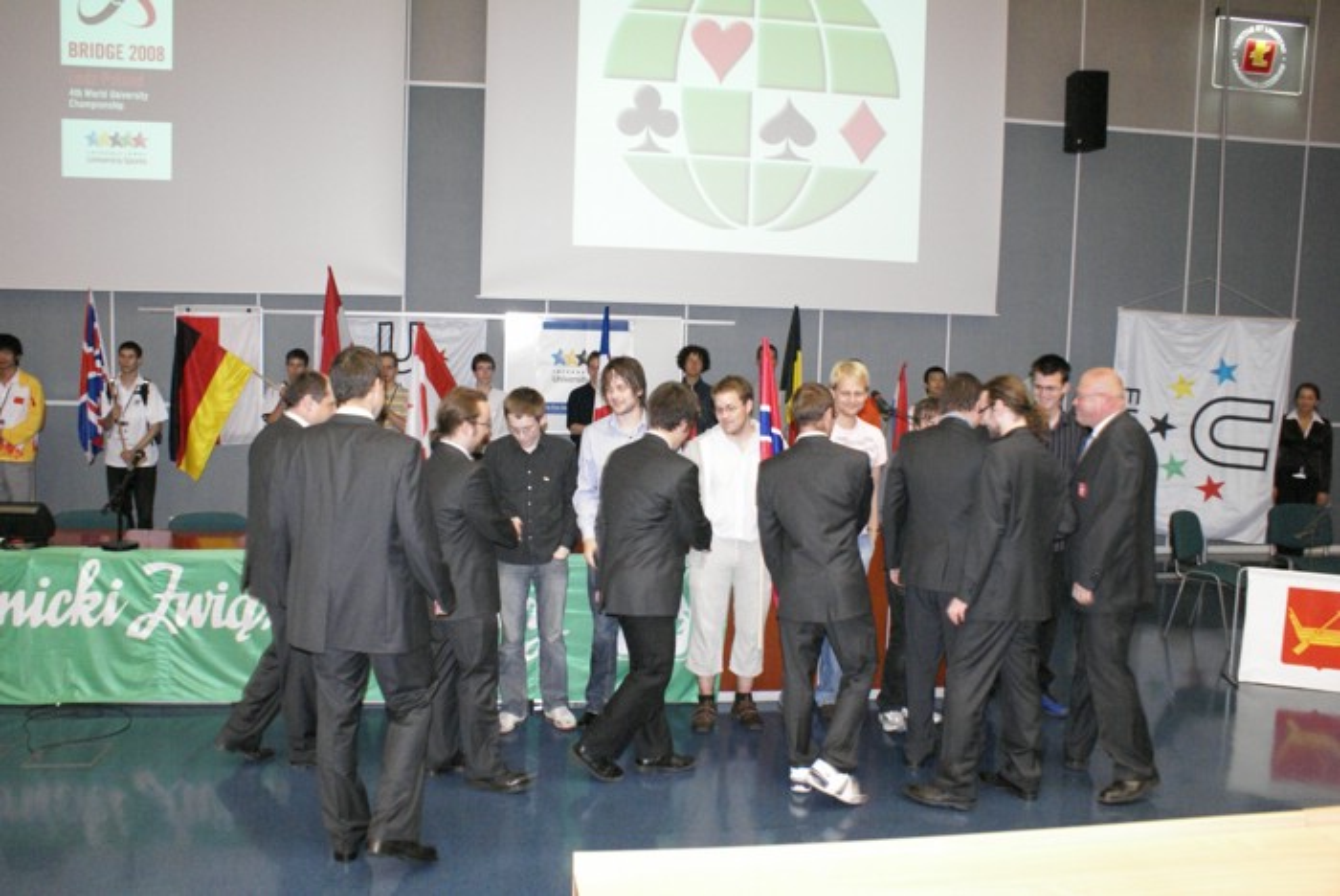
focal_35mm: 27
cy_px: 448
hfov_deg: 67.3
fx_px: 1006
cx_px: 670
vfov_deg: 48.0
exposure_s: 1/25
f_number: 5.6
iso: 1600
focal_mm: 18
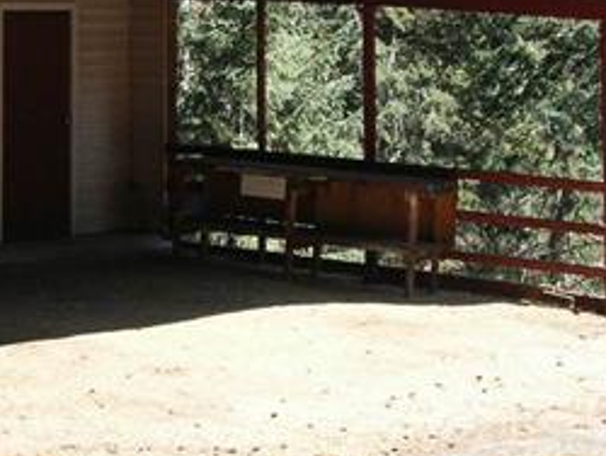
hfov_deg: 20.6
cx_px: -2
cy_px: 182
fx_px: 1612
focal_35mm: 92
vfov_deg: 16.1
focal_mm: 6
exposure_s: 1/157
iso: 50
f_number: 3.7
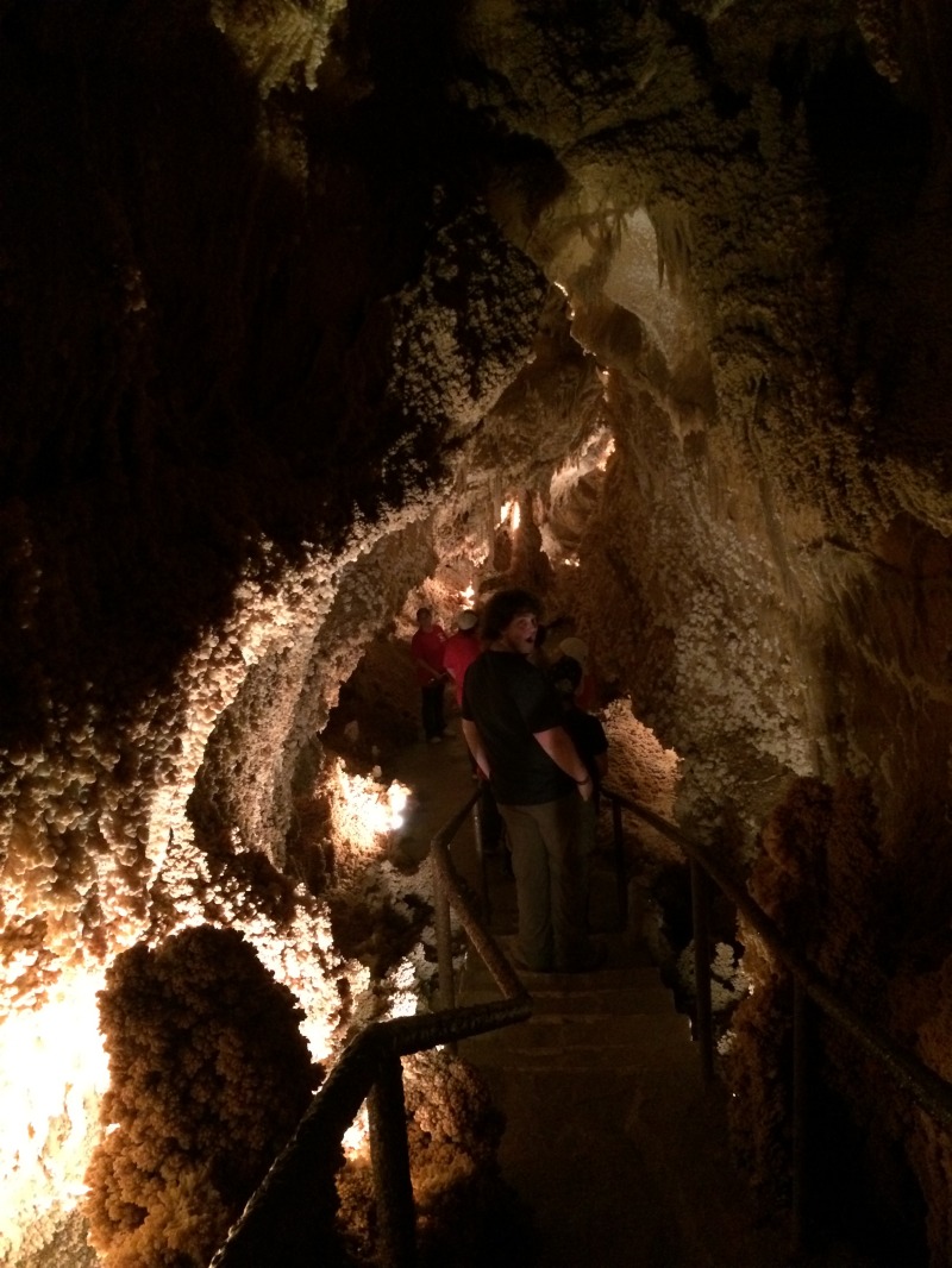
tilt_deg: -18.7
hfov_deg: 48.2
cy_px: 634
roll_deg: +3.4
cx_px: 476
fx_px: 1063
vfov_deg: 61.6
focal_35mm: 29
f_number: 2.2
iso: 500
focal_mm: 4.15
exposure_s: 1/15
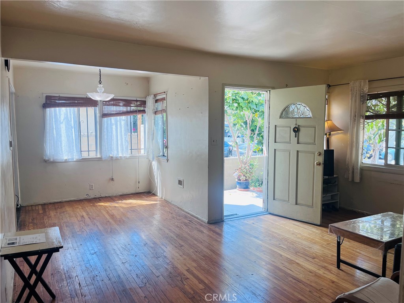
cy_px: 152
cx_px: 202
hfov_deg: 67.3
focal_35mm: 26
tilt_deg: -5.0
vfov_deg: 53.1
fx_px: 303
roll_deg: -0.2
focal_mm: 5.1
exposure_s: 1/315
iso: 50
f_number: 1.6
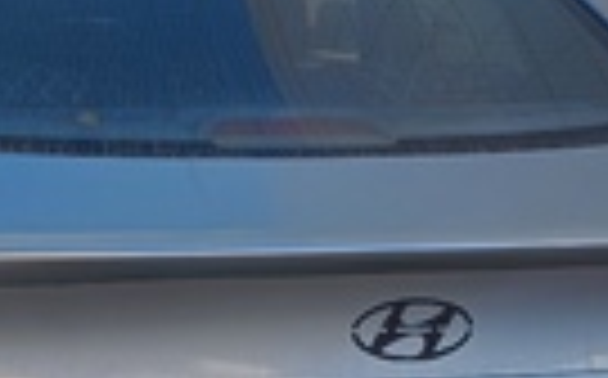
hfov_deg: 23.0
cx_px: 209
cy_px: 338
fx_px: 1489
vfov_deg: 14.3
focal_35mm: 90
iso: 67
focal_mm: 4.7
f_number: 1.79
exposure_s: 1/120
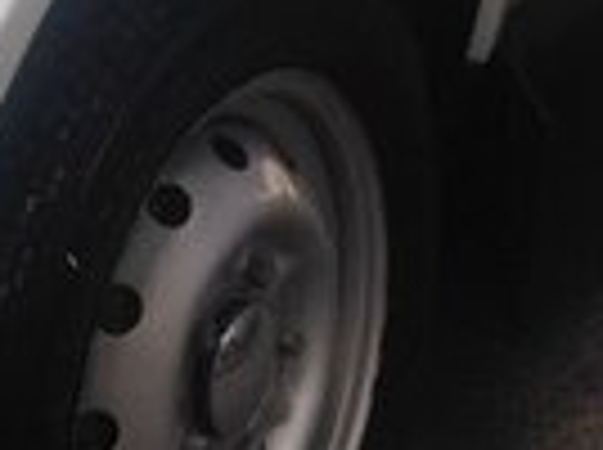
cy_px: -295
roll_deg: -1.5
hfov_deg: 12.1
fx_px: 2834
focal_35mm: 163
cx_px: 432
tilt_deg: -10.8
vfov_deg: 8.8
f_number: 2.4
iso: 50
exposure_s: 1/218
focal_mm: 4.12
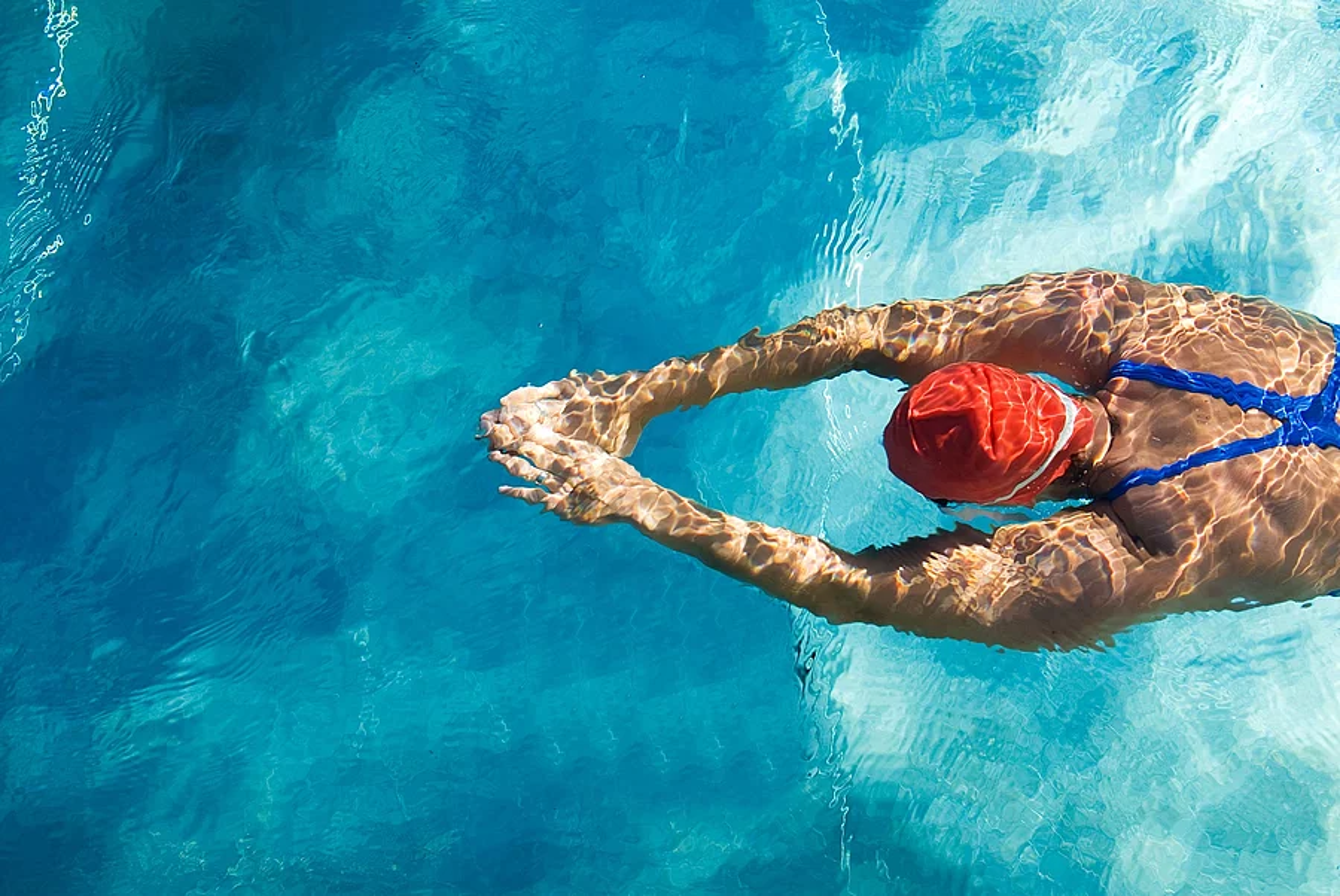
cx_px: 670
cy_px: 448
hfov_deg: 55.1
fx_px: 1285
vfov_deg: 38.4
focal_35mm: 34
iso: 160
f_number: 4.5
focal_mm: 23
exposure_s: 1/640
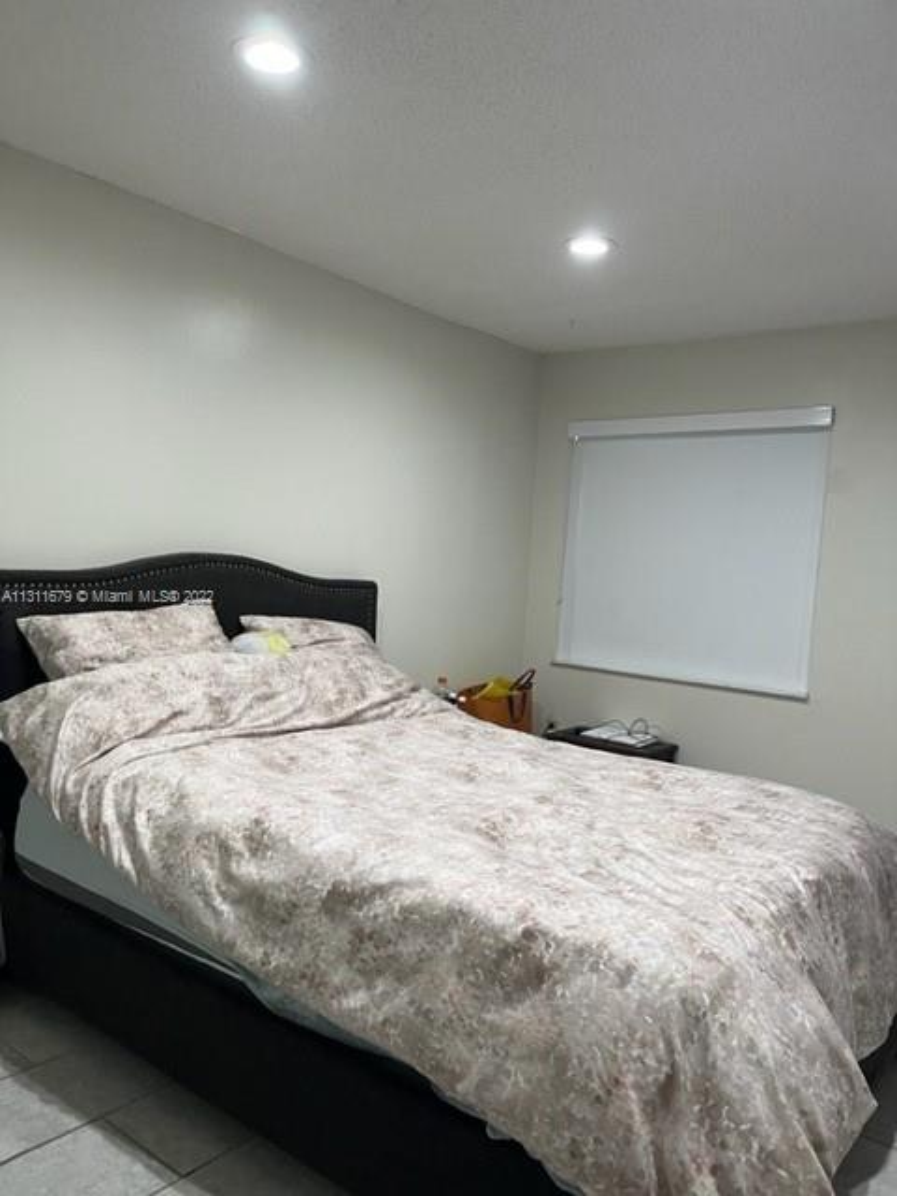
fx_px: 898
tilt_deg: -3.0
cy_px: 598
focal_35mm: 26
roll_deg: -4.1
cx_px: 448
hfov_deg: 53.1
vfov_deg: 67.3
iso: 80
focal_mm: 5.1
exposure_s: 1/60
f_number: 1.6
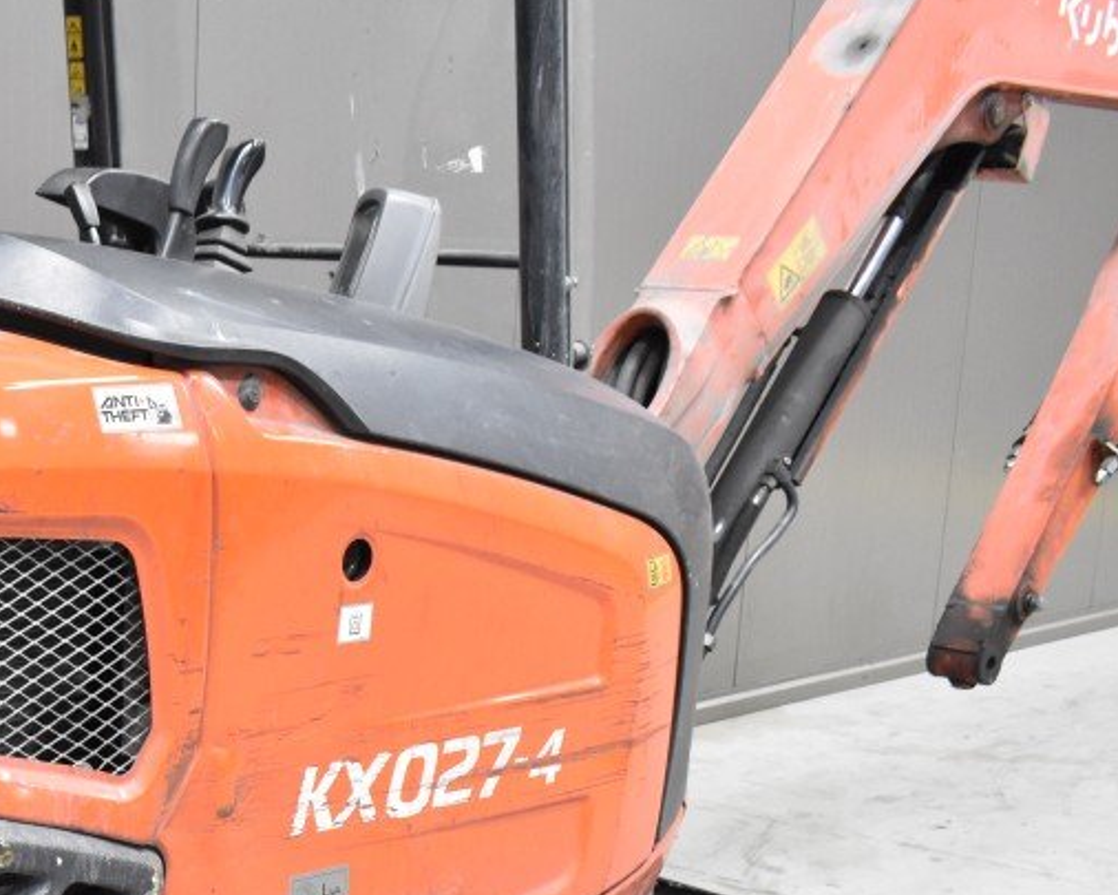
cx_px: -128
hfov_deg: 25.1
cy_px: 833
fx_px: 2320
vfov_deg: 21.3
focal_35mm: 70
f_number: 5
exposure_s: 1/20
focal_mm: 21
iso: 1600
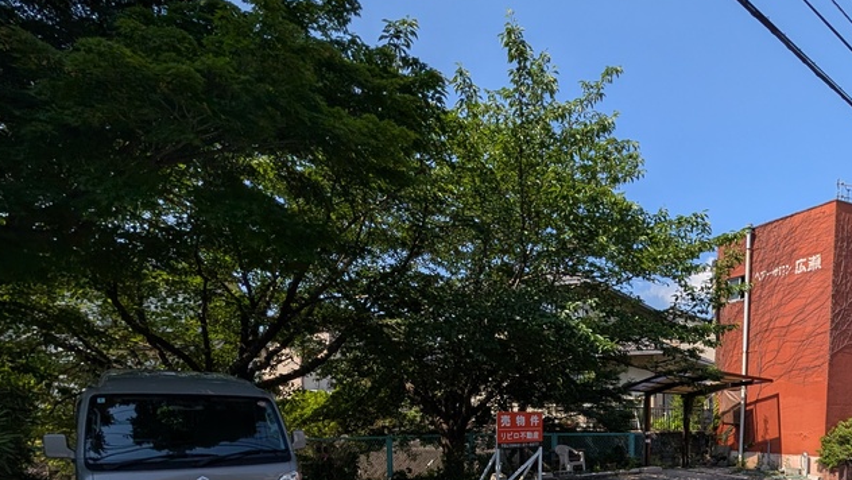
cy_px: 476
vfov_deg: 44.2
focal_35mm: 22
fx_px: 497
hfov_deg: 76.6
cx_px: 613
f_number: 1.7
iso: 66
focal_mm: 2.02
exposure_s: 1/3663
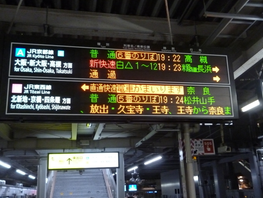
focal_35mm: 37
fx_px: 281
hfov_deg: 50.1
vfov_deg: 38.7
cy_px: 101
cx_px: 135
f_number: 3.5
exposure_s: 1/30
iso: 800
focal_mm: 6.4
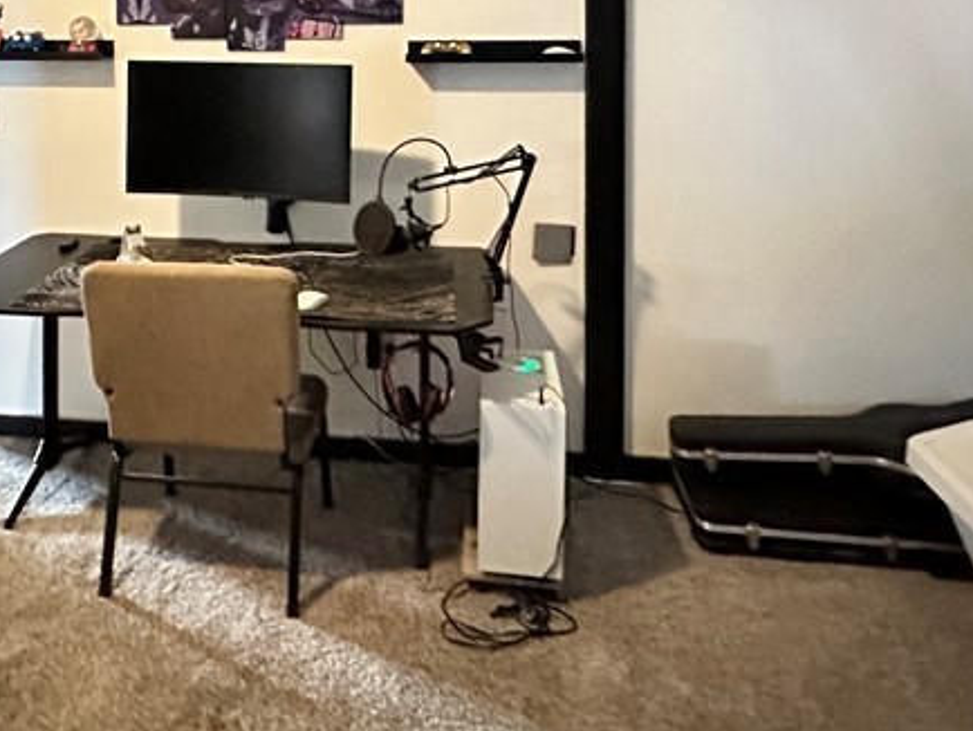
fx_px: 928
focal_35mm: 33
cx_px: 314
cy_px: 70
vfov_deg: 39.8
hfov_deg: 54.1
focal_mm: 2.22
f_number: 2.2
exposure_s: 1/20
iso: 2000
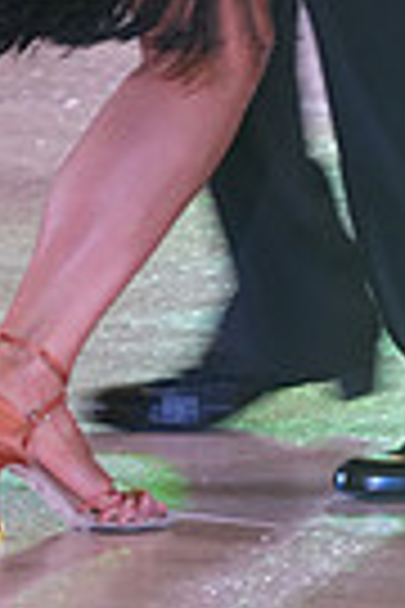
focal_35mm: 741
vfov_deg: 2.8
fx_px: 12503
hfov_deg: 1.9
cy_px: -500
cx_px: 137
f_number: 5
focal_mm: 172
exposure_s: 1/100
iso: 1250
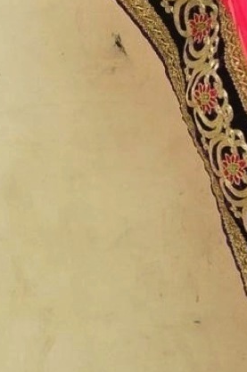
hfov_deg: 8.1
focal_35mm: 162
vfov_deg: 12.6
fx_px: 1676
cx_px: 480
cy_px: 45
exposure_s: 1/125
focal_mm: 25
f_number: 7.1
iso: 1600
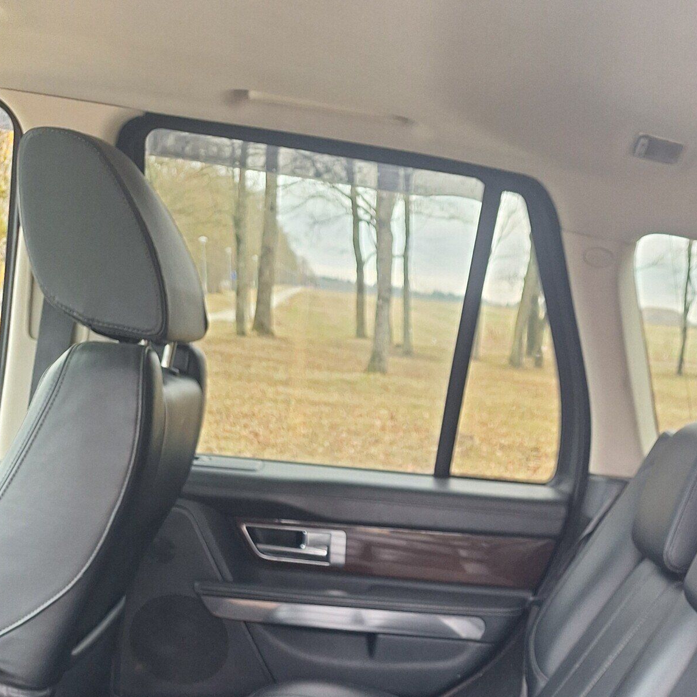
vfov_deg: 33.7
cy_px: 753
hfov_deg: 37.1
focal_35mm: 44
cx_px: 550
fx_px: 1002
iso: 160
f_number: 1.8
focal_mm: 5.54
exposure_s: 1/50
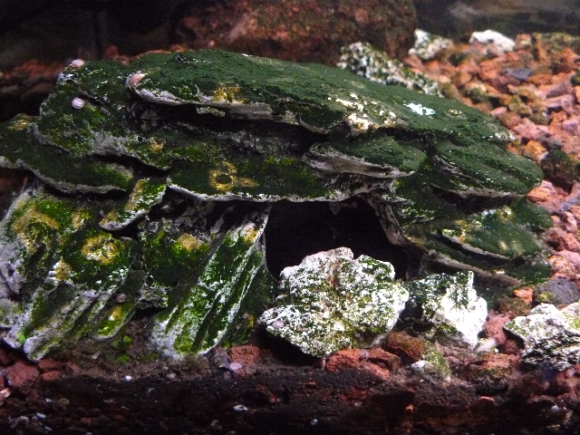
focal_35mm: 36
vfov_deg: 39.7
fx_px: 603
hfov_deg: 51.4
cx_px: 290
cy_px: 218
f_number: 2.8
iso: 800
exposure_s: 1/8
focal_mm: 6
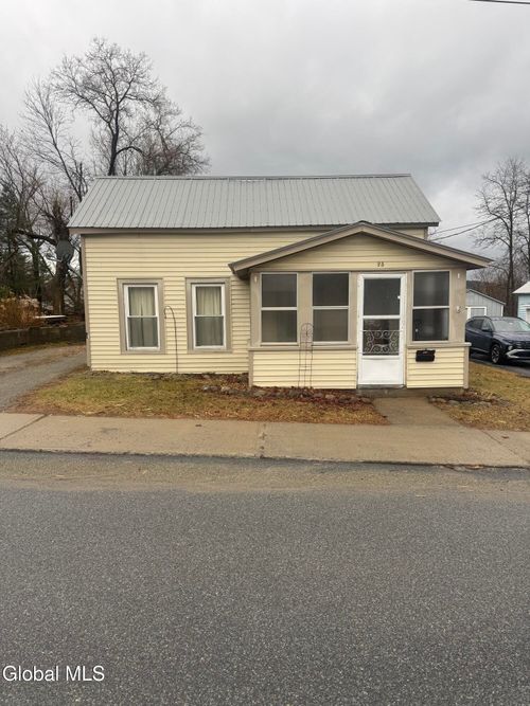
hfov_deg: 56.8
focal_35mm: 24
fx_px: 490
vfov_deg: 71.6
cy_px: 353
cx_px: 265
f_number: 1.78
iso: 80
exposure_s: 1/412
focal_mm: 6.76
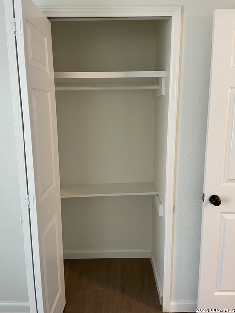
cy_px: 156
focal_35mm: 26
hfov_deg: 53.1
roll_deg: +0.7
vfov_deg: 67.3
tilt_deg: -10.2
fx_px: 235
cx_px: 118
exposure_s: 1/60
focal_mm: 4.2
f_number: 1.6
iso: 250
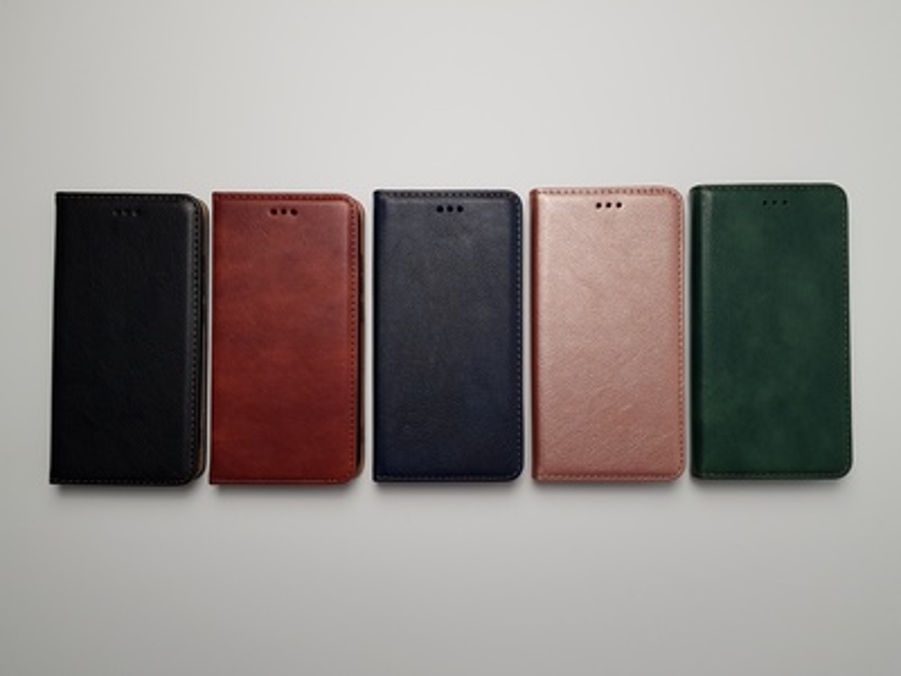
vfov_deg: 53.1
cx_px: 450
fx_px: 677
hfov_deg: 67.3
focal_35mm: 26
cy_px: 338
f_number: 1.7
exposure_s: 1/60
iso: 50
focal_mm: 4.2
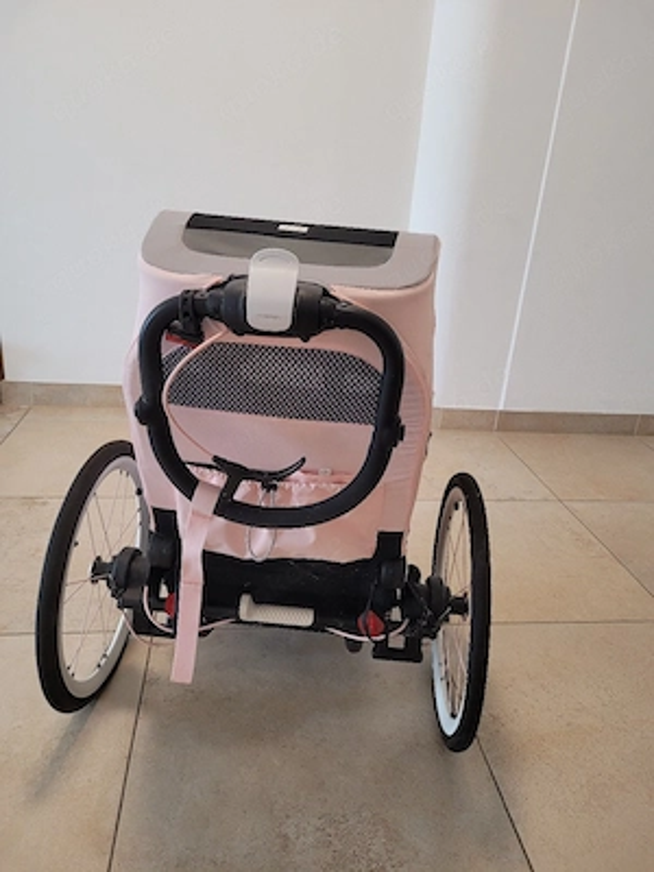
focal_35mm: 26
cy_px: 436
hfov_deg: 53.1
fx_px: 655
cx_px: 327
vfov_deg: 67.3
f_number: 1.8
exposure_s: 1/100
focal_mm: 5.4
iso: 160
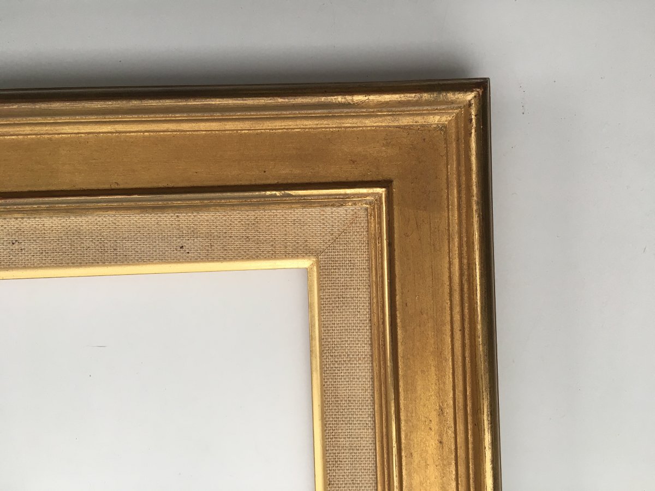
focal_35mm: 29
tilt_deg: -88.9
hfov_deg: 61.7
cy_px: 246
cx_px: 328
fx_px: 549
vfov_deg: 48.2
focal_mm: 4.15
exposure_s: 1/33
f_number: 2.2
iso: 32
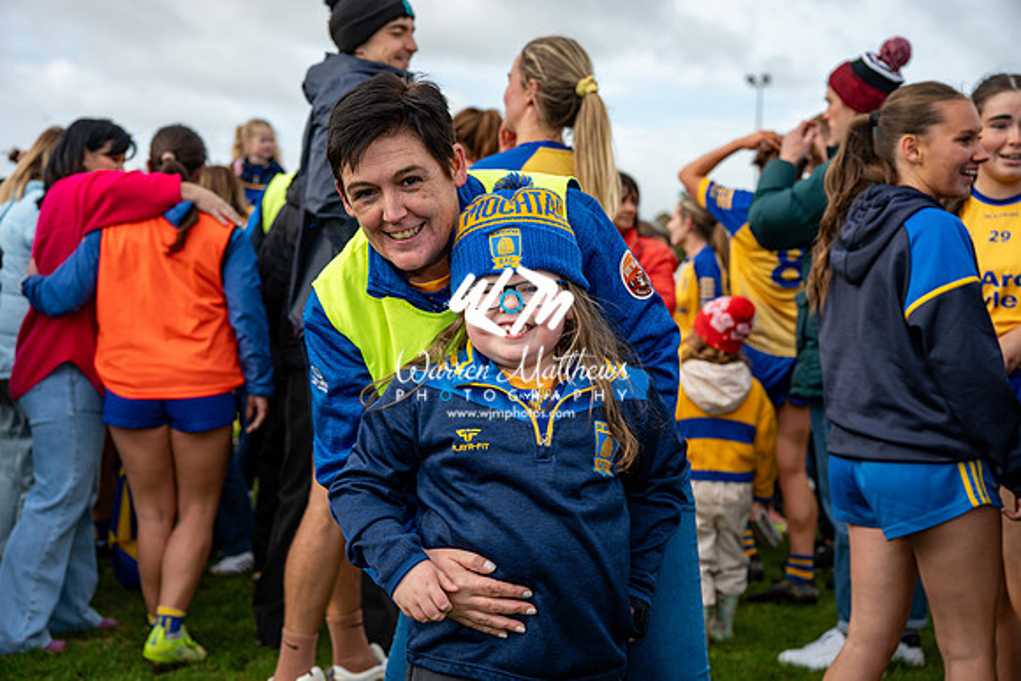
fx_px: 1333
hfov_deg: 41.9
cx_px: 510
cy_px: 340
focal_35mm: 47
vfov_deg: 28.7
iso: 100
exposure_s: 1/640
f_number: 4
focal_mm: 47
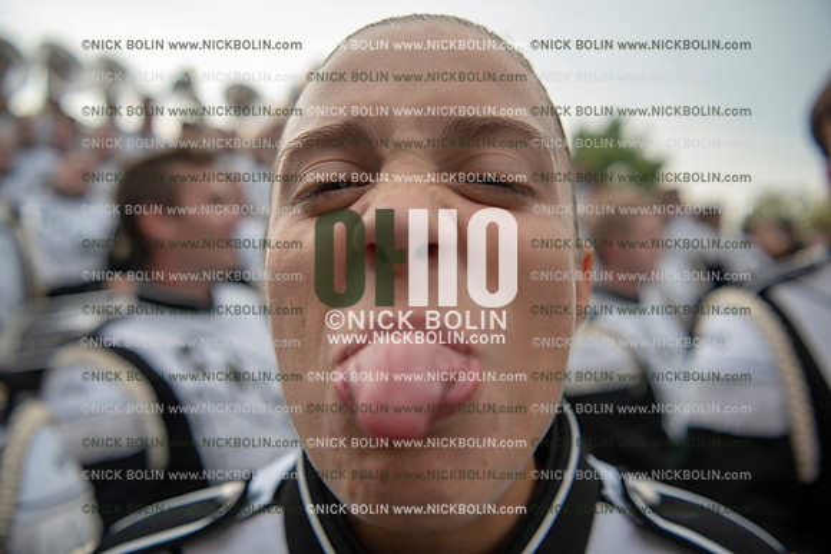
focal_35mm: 27
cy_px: 277
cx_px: 416
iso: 800
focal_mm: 27
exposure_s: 1/1000
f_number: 3.2
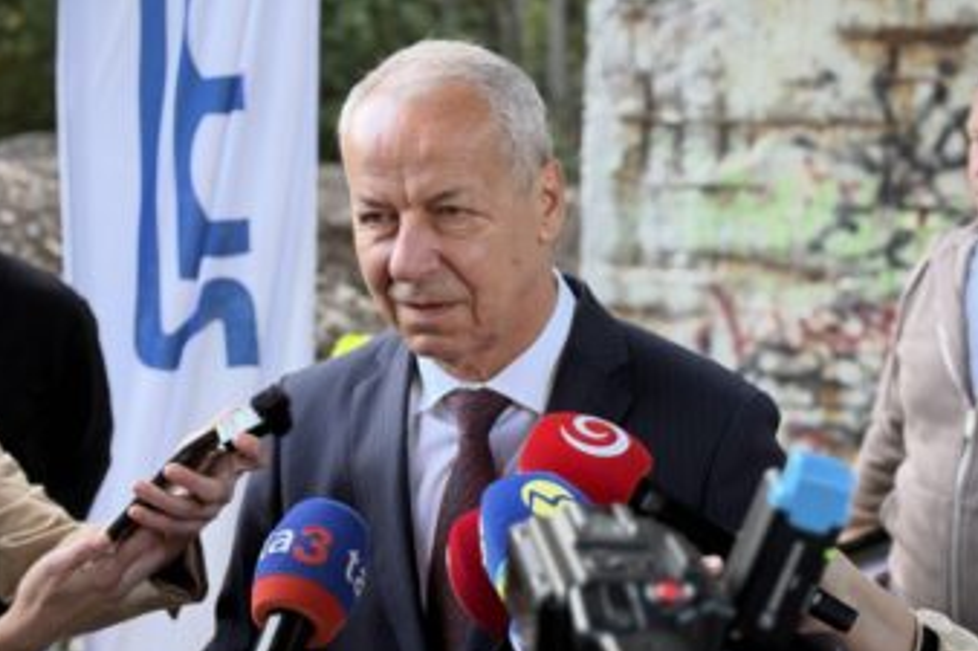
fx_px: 1683
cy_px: 357
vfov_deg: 21.9
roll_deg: -2.1
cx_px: 495
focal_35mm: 62
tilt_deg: -11.0
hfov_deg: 32.4
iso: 100
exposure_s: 1/110
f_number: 1.78
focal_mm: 6.76
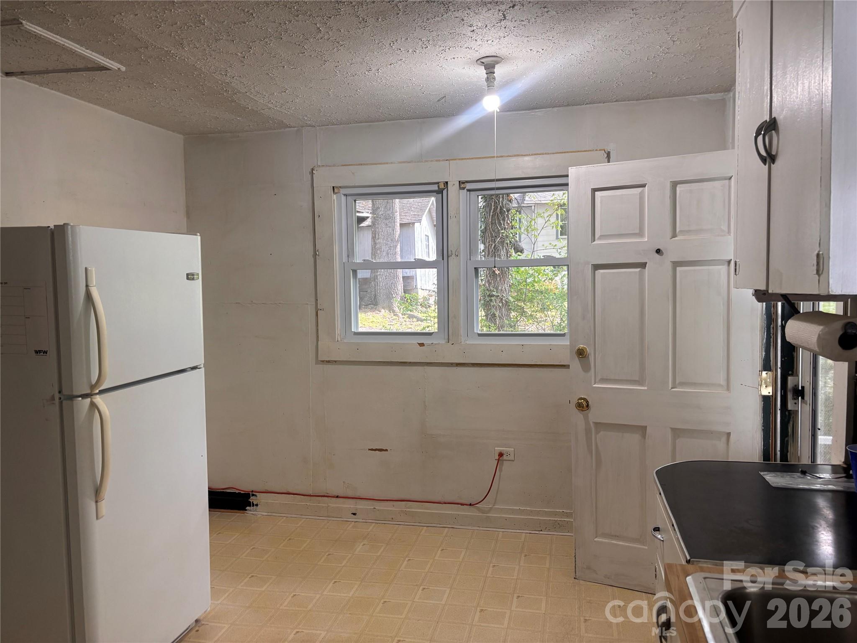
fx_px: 644
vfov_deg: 53.1
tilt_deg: -2.8
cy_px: 322
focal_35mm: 26
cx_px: 428
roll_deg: +0.5
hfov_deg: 67.3
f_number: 1.6
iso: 100
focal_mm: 5.96
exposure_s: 1/120
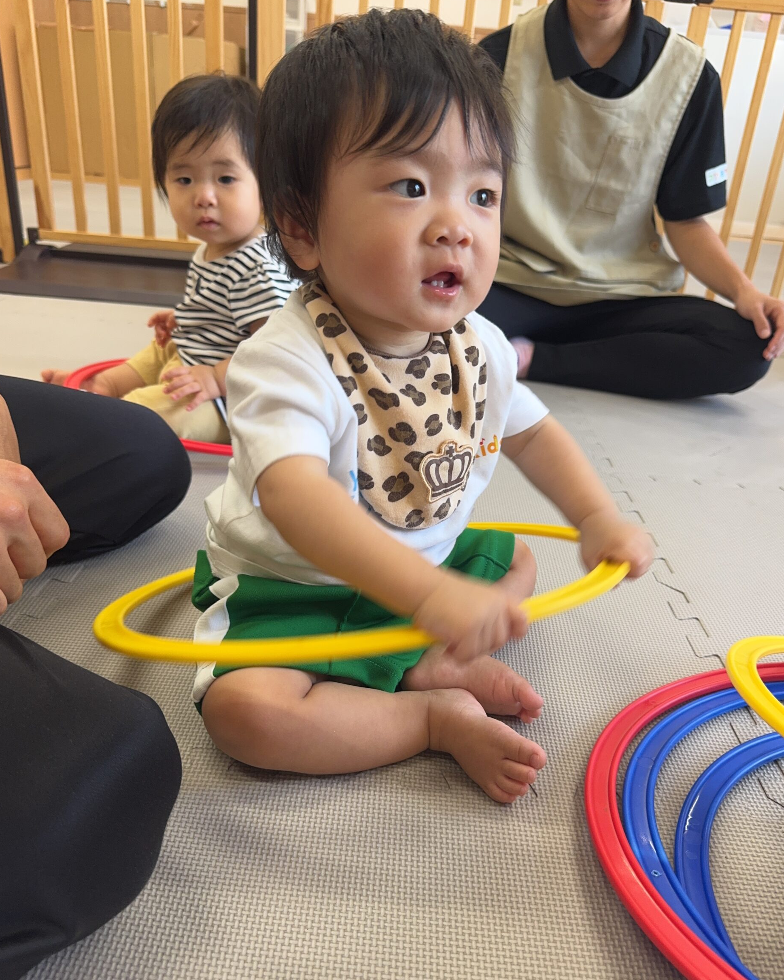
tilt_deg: -25.7
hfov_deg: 54.9
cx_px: 389
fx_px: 754
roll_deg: -4.9
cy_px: 517
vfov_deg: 66.0
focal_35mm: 26
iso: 100
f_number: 1.78
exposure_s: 1/120
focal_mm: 6.76
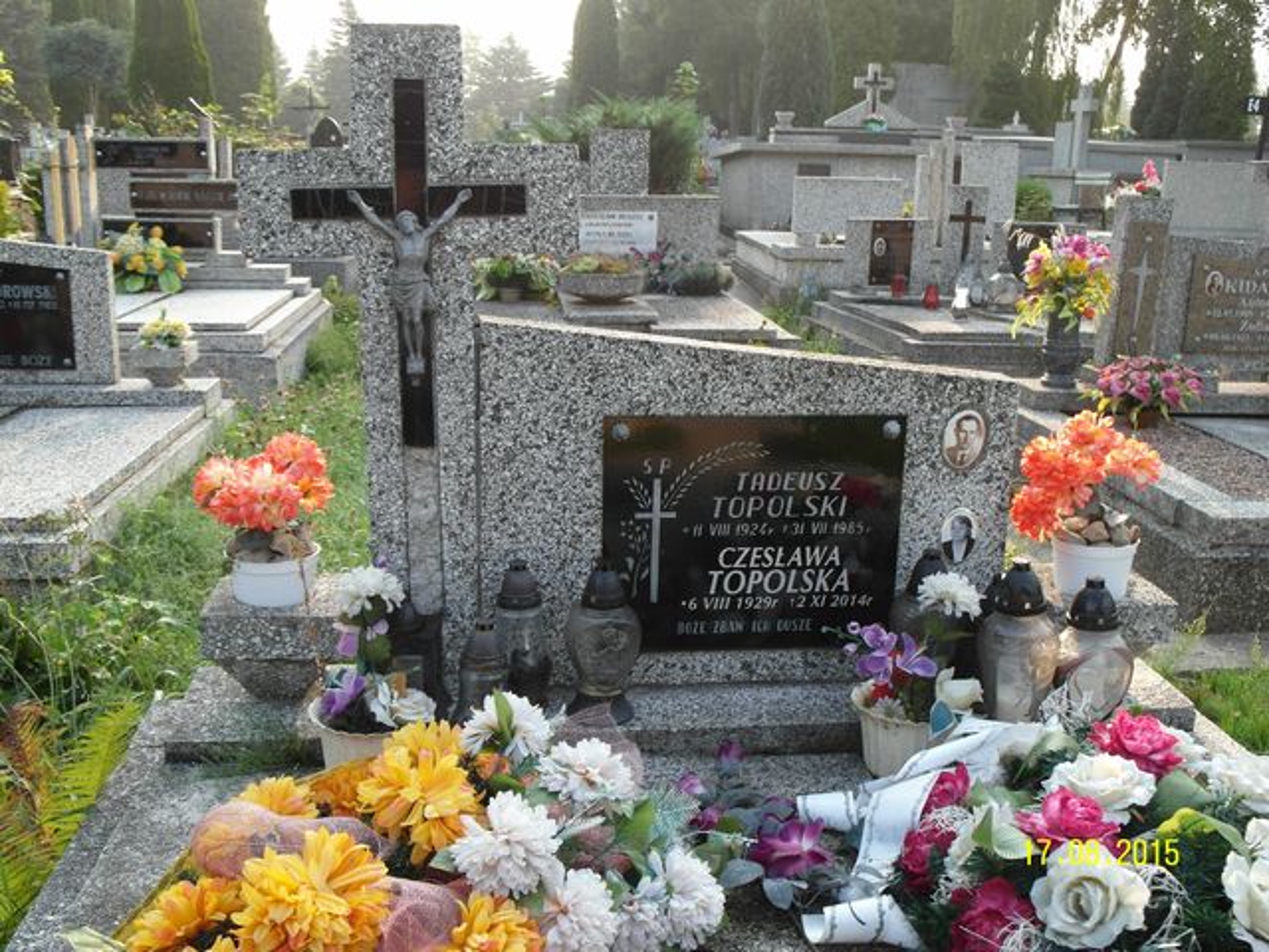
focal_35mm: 36
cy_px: 476
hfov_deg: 51.4
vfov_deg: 39.7
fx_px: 1320
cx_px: 634
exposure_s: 1/125
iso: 80
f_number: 3.7
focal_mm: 7.8
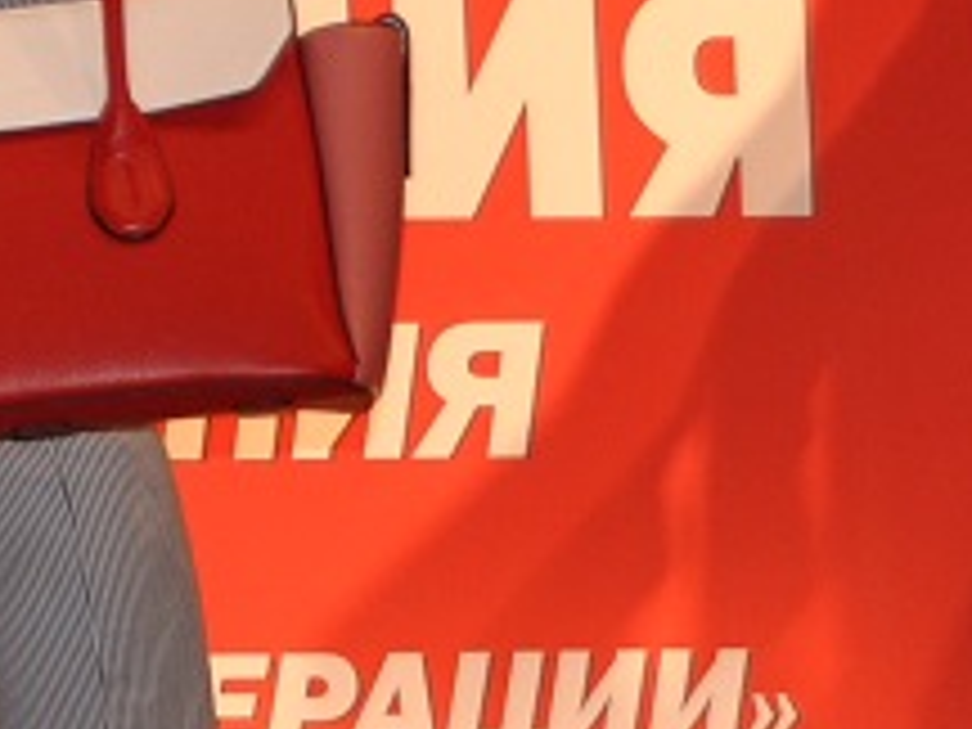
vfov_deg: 6.5
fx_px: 6262
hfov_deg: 8.4
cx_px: -1015
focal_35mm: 223
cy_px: -677
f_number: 3.8
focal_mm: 26
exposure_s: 1/160
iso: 400
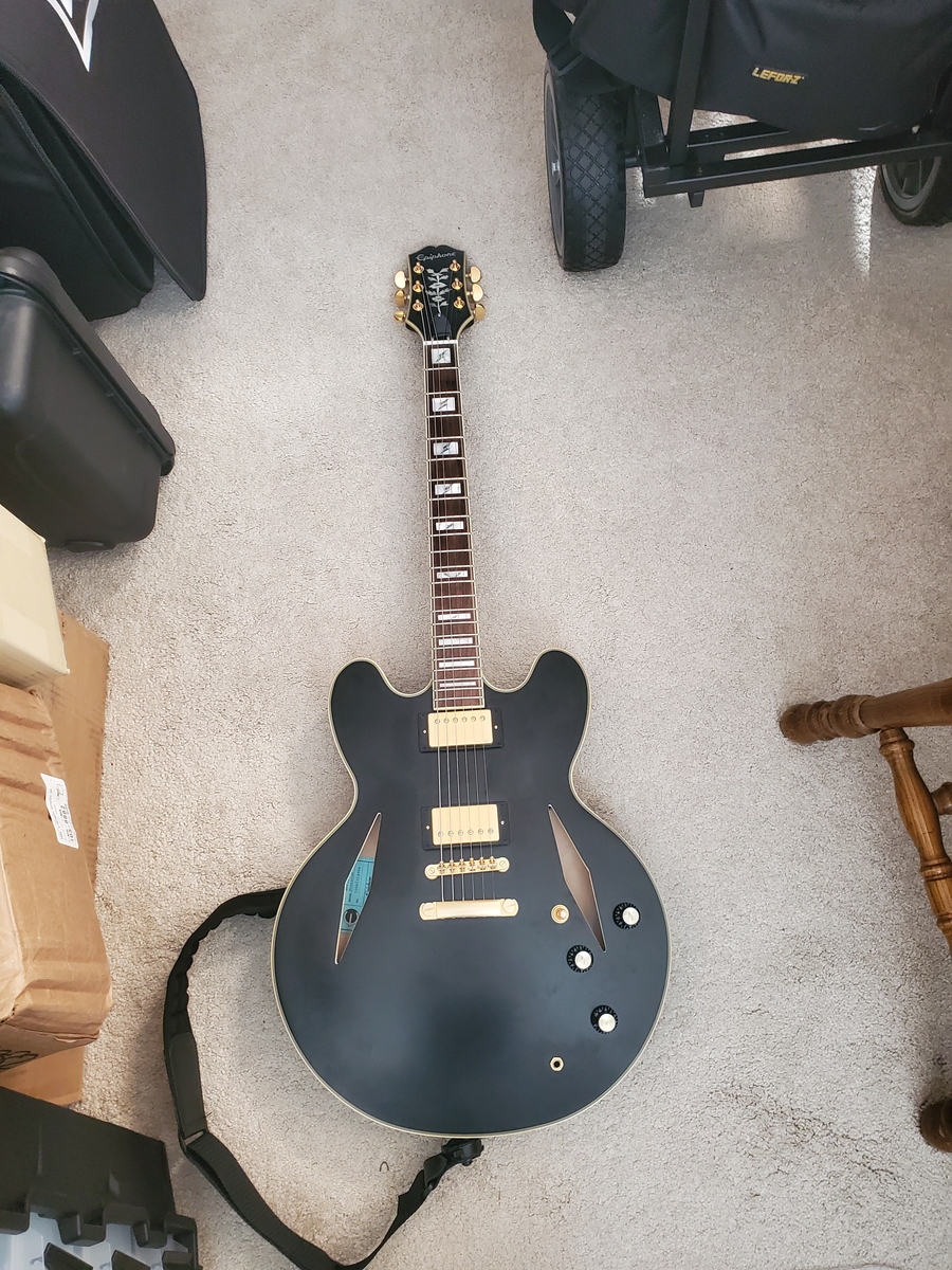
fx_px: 953
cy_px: 635
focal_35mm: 26
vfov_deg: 67.3
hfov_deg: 53.1
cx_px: 476
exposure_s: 1/30
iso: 640
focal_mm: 4.3
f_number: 2.4
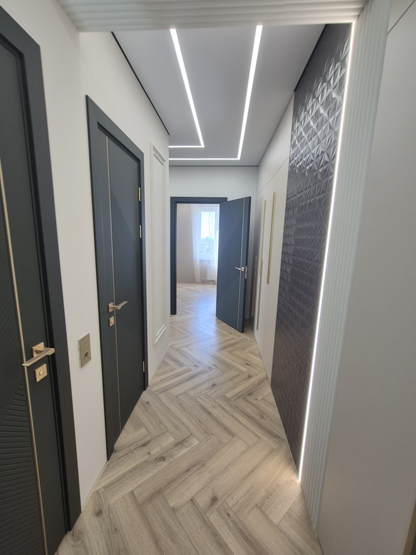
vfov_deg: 106.2
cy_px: 278
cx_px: 208
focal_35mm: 13
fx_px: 208
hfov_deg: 89.9
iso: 64
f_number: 2.2
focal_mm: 2.2
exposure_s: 1/50
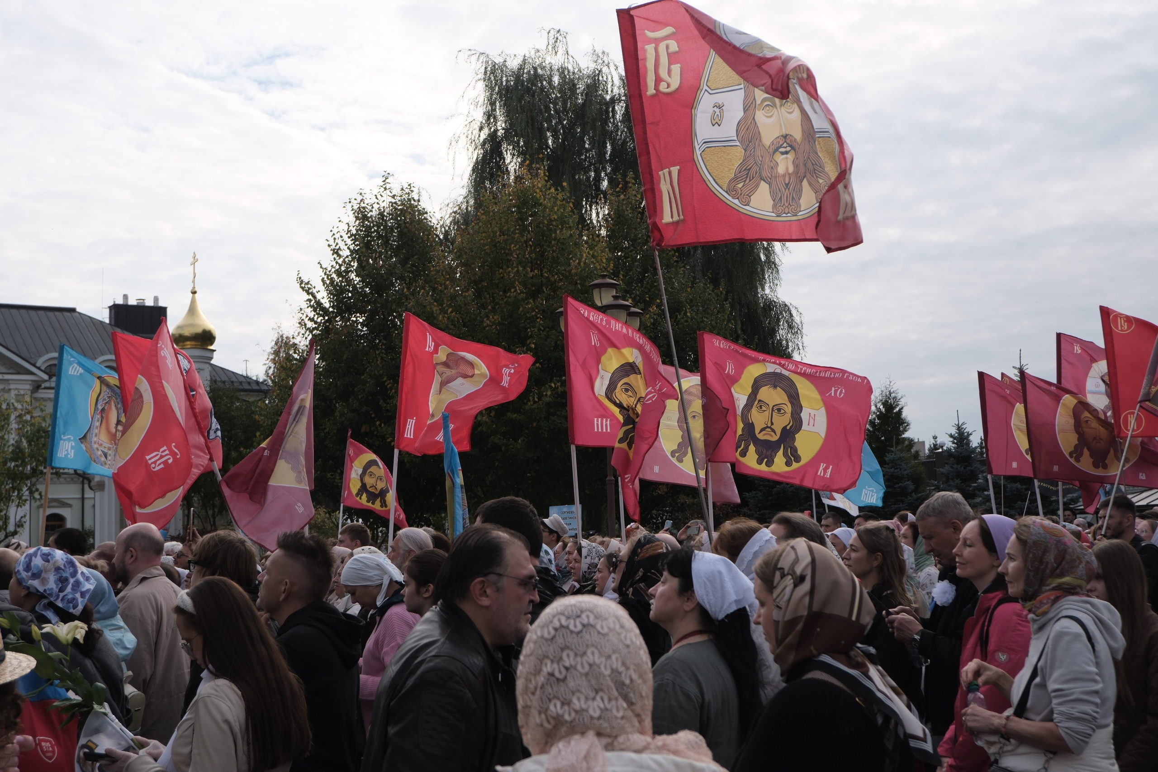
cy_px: 386
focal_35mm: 42
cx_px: 579
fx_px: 1351
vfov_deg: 31.9
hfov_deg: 46.4
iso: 250
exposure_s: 1/1500
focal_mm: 28
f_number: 4.5
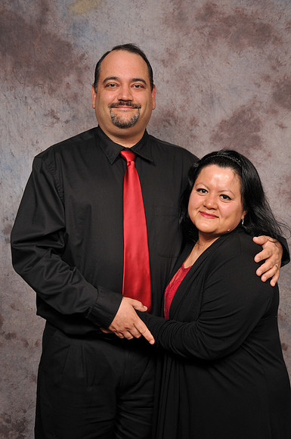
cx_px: 146
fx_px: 730
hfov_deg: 22.6
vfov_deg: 33.4
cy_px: 220
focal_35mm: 60
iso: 200
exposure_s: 1/60
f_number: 5.6
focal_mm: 40
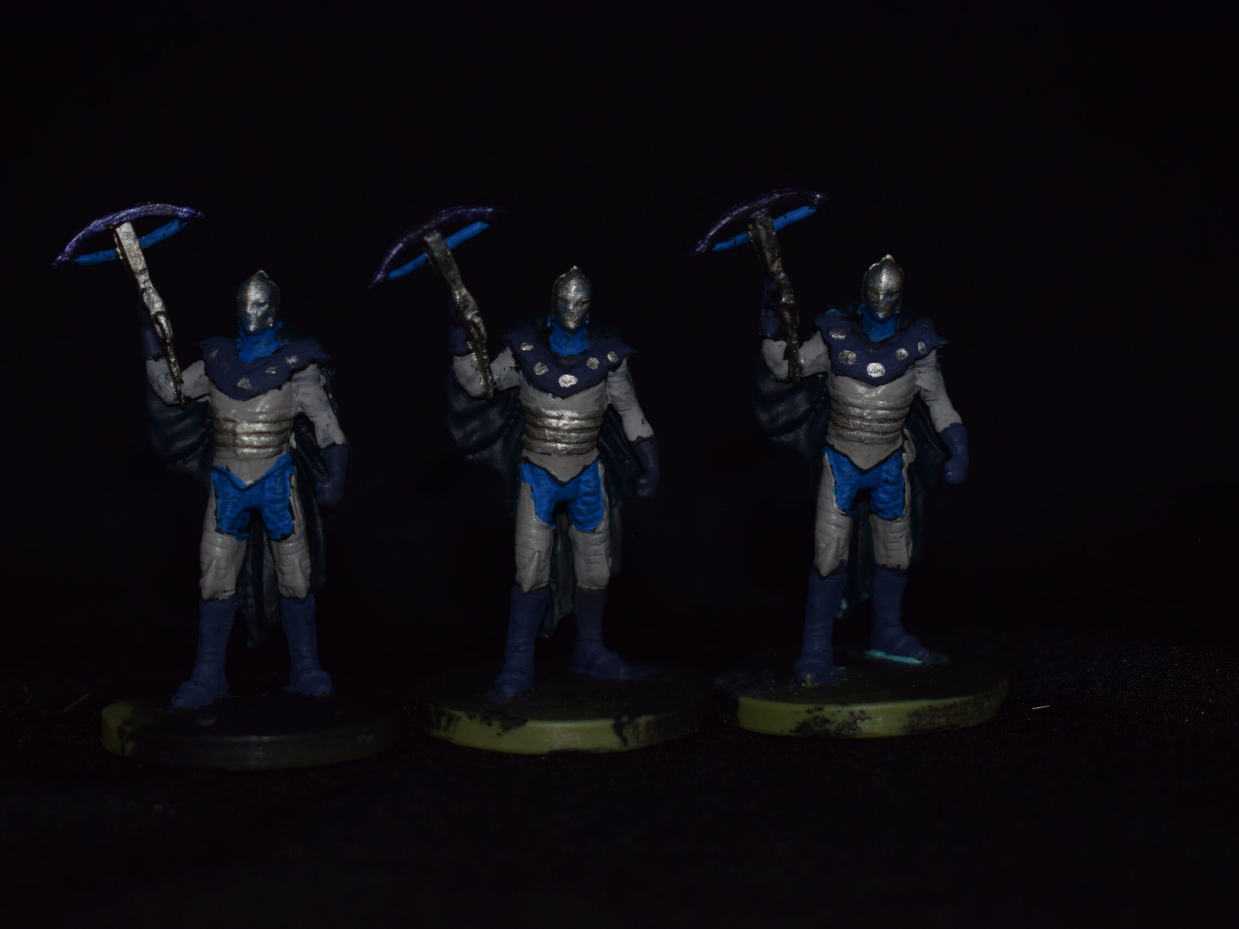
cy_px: 464
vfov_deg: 18.9
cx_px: 558
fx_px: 2792
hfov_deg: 25.0
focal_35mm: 78
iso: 200
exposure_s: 1/30
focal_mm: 48
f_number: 5.3
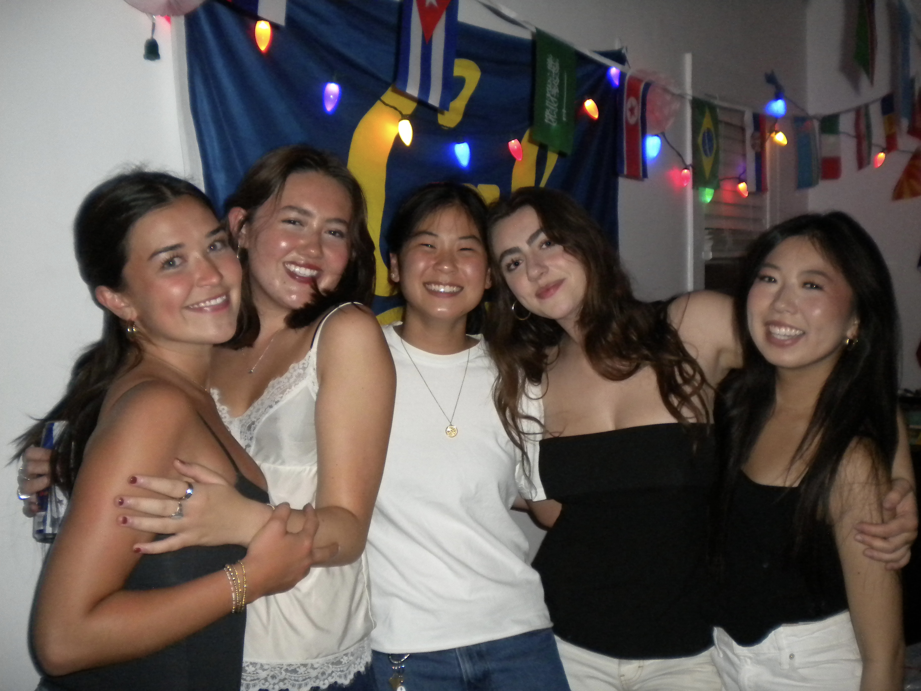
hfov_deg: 52.6
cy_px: 346
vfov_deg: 40.7
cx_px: 460
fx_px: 931
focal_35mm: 35
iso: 400
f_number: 3.1
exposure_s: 1/30
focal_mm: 6.3
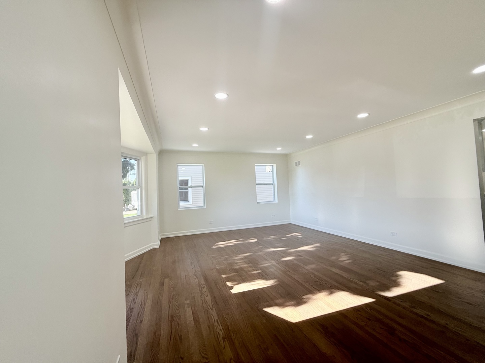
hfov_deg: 102.1
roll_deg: +1.9
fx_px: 196
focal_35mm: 14
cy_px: 182
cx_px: 242
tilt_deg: +1.9
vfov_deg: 85.7
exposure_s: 1/173
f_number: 2.2
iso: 64
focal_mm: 2.22
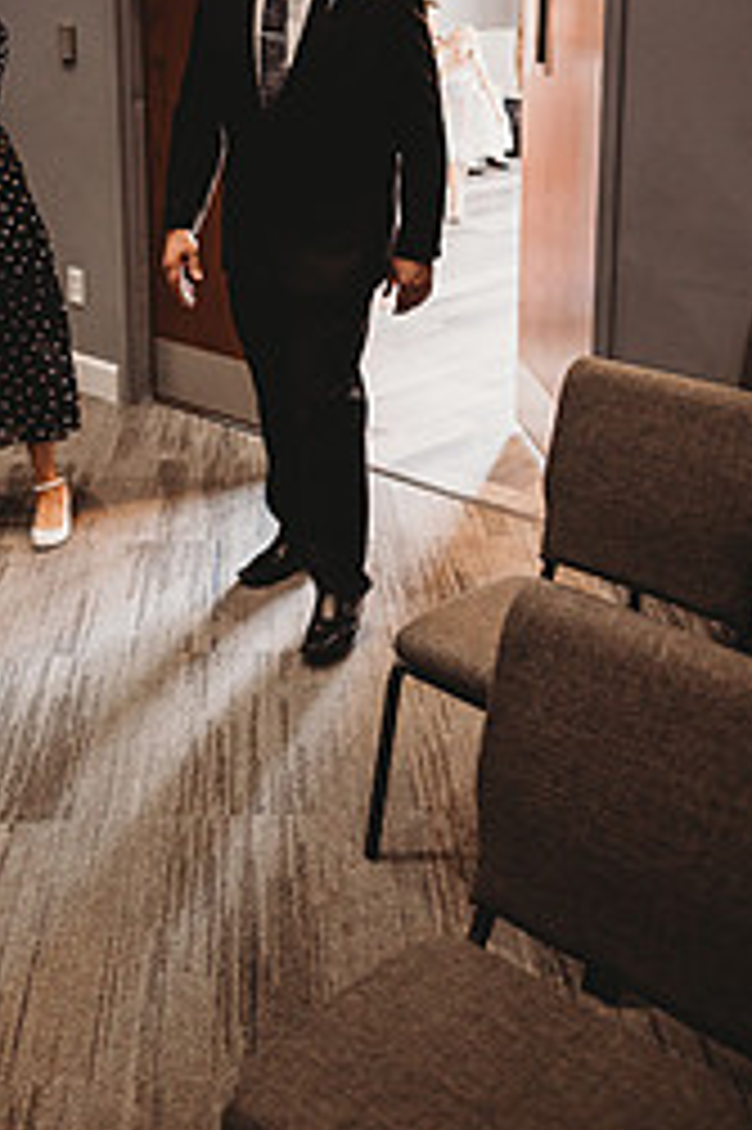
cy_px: 270
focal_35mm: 43
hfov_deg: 31.1
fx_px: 1349
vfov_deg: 43.8
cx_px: 306
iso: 400
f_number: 2.2
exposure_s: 1/125
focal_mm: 24
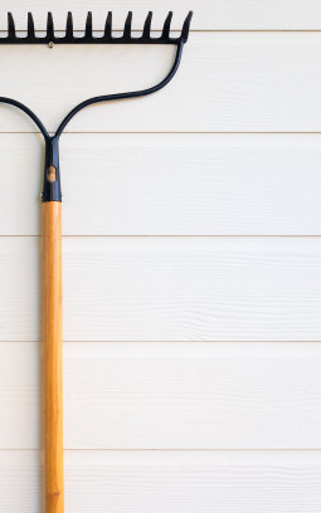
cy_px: 235
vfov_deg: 37.5
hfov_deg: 23.5
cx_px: 50
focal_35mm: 54
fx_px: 756
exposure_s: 1/80
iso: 250
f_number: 4
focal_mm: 17
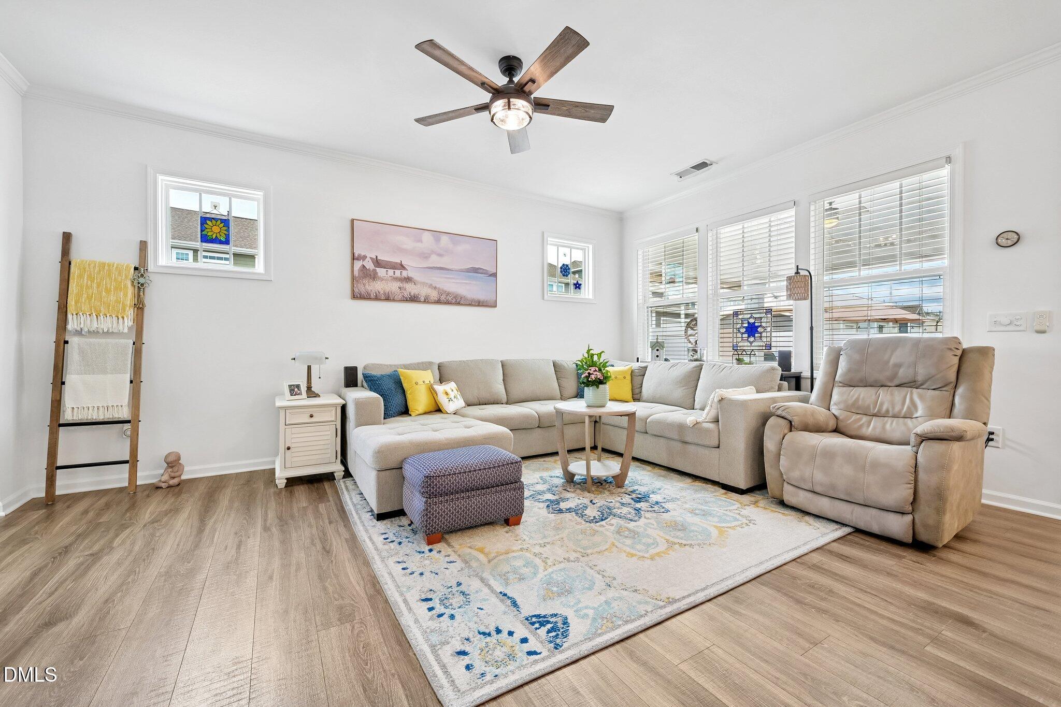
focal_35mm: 14
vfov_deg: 81.2
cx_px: 530
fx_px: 413
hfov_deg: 104.3
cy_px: 354
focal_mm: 14
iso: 400
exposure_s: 1/13
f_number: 8
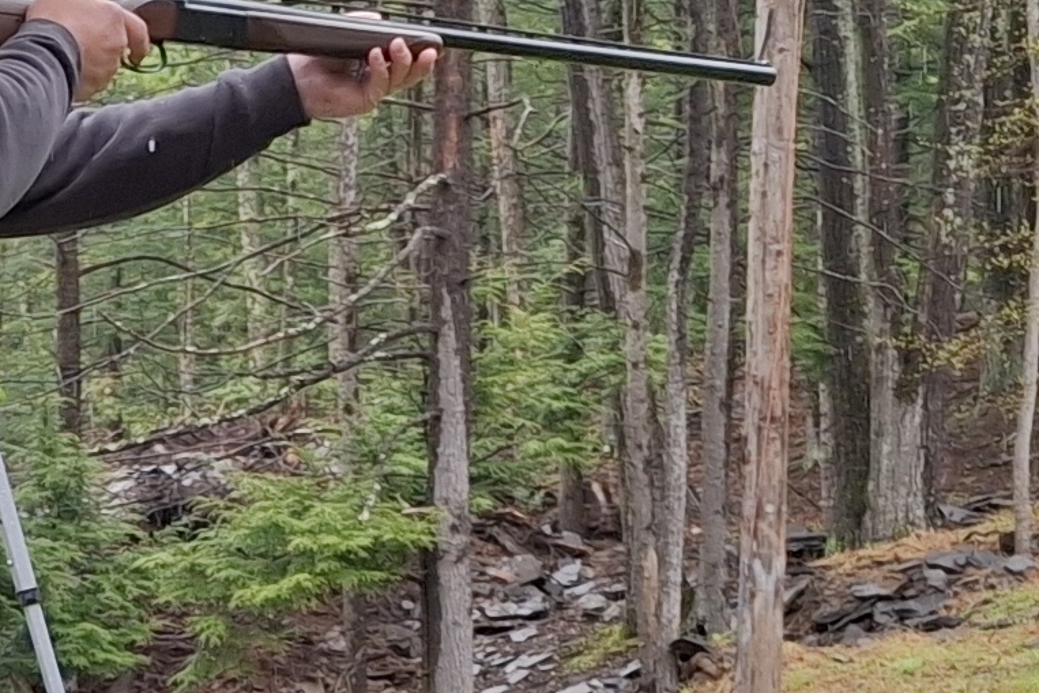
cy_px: 1035
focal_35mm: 139
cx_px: -29
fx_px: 4012
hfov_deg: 14.5
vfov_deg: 9.6
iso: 25
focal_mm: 4.69
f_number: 1.8
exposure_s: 1/318
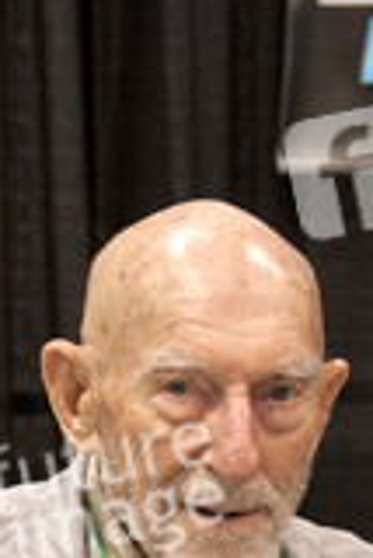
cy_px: 680
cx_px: 148
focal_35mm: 130
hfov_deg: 10.6
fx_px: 2016
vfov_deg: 15.2
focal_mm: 52
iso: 640
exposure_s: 1/160
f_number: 3.5
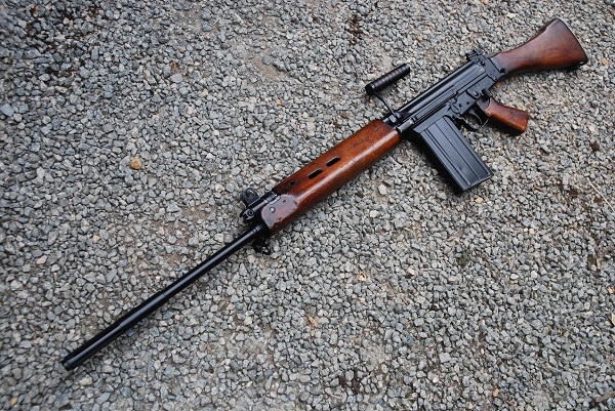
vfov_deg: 40.0
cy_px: 206
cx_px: 308
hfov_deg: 57.2
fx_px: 564
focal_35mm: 33
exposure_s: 1/125
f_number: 5.6
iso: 160
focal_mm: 22
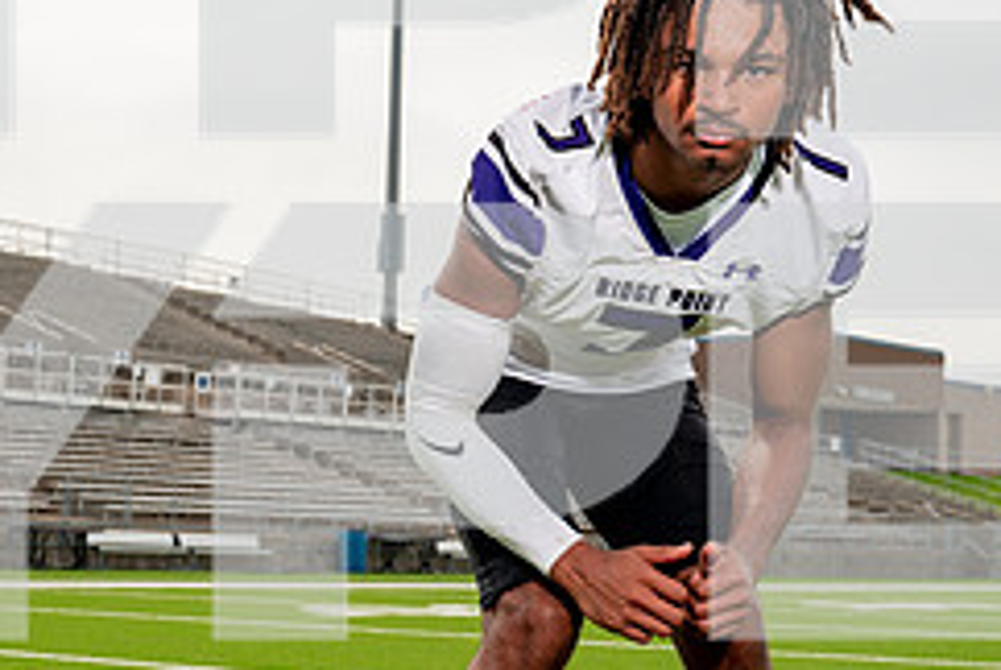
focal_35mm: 79
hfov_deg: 25.0
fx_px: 2199
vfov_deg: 17.3
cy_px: 424
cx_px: 132
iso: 100
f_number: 5.6
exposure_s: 1/640
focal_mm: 33
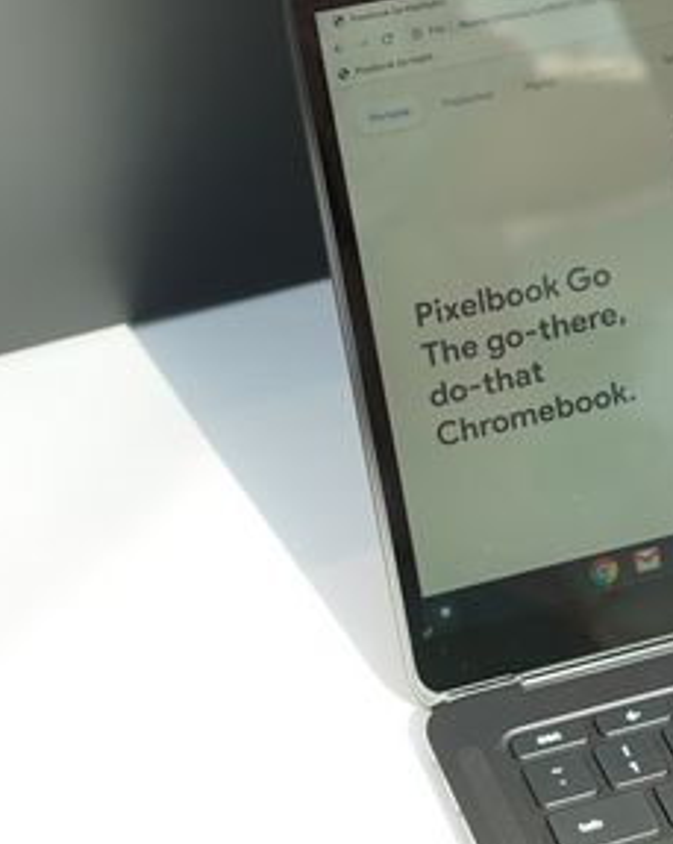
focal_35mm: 136
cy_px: 497
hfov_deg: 10.8
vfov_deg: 14.2
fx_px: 3392
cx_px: 1067
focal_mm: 35
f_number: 4.5
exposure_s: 1/320
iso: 400
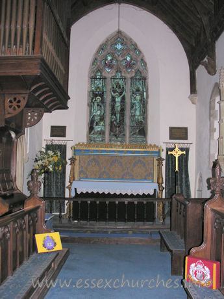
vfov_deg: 52.6
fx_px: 302
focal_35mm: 35
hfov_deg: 40.7
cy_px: 150
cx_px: 112
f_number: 2.8
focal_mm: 8.9
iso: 153
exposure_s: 1/60.1
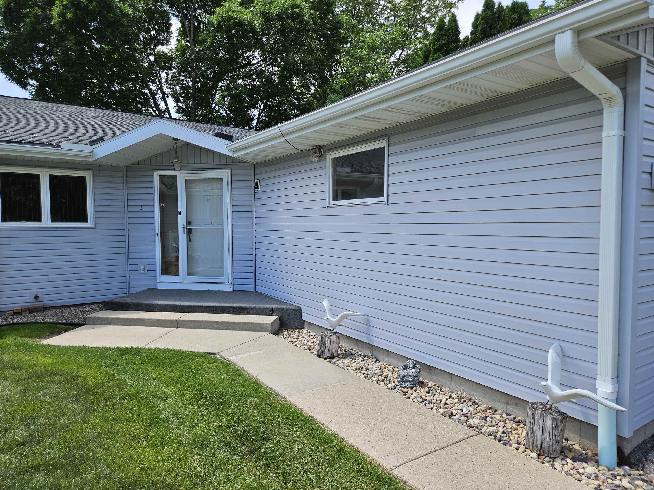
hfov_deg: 73.9
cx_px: 327
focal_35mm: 23
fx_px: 435
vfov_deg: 58.9
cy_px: 245
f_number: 1.8
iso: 25
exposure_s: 1/1148
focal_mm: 5.4
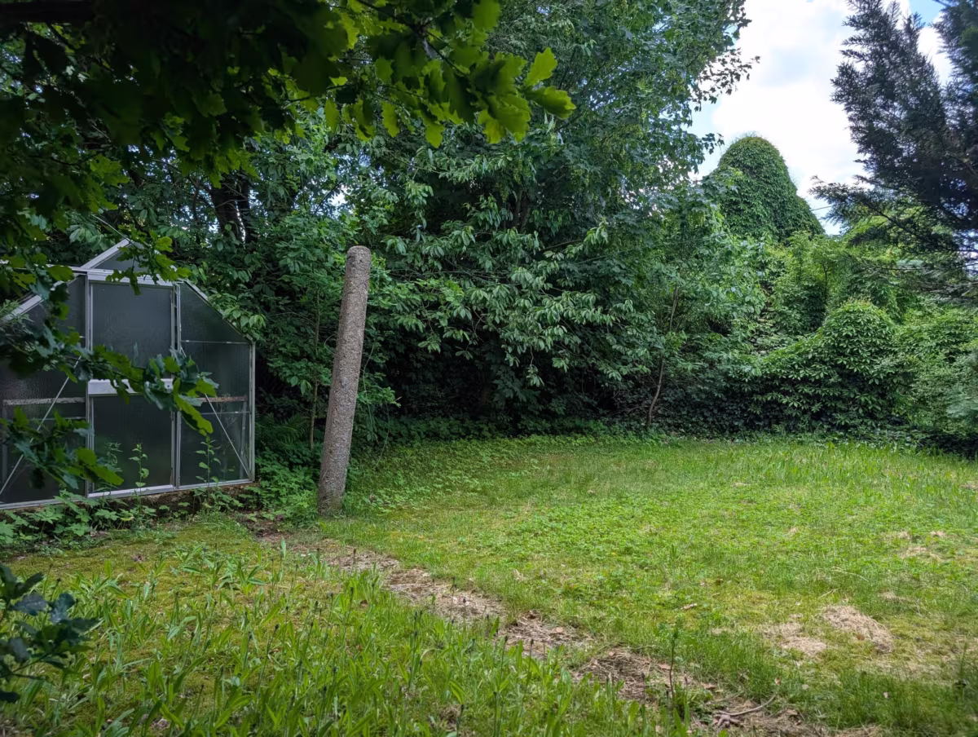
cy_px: 368
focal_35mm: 24
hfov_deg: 71.5
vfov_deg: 57.0
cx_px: 489
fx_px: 679
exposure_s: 1/394
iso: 24
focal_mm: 6.9
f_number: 1.68
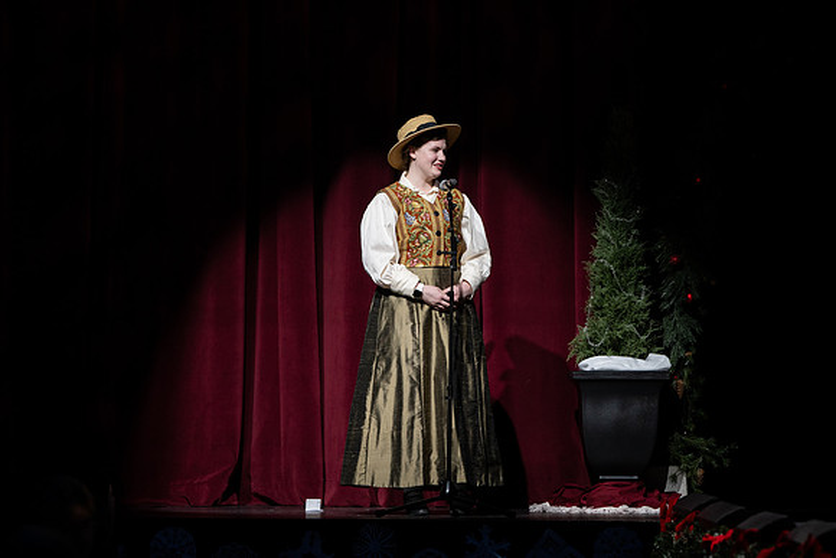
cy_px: 250
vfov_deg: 6.3
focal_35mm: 217
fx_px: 5033
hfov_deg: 9.5
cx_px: 416
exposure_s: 1/400
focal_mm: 180
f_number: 3.5
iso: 800
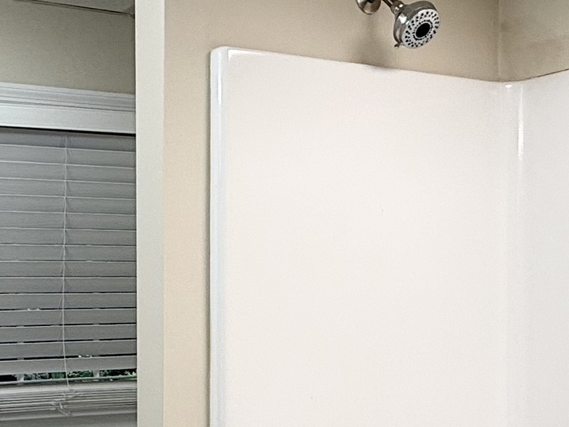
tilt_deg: -1.4
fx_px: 986
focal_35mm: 60
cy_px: 315
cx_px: 113
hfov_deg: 31.3
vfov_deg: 24.2
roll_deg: -0.2
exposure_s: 1/120
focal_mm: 2.22
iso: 64
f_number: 2.2
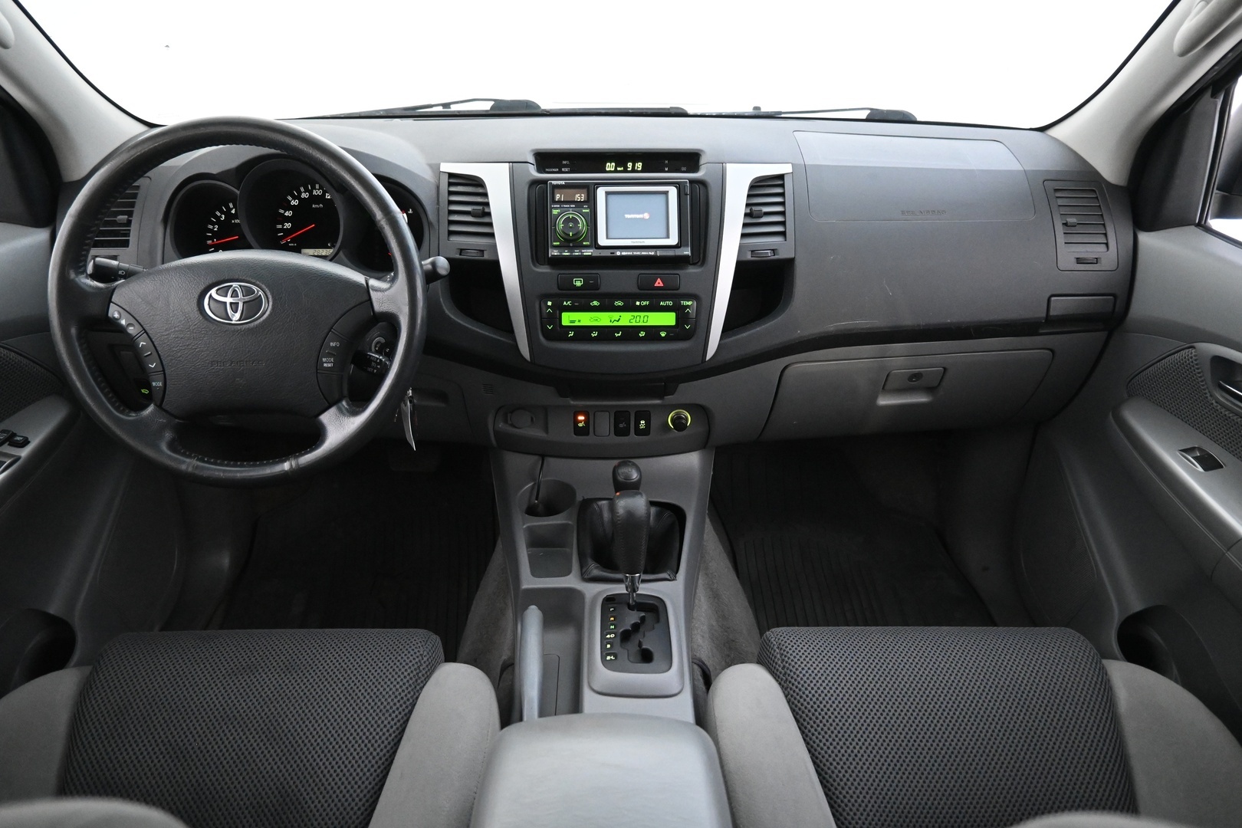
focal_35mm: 24
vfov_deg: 53.1
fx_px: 828
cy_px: 414
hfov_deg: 73.7
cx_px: 621
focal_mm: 16
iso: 5000
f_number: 3.5
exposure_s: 1/25
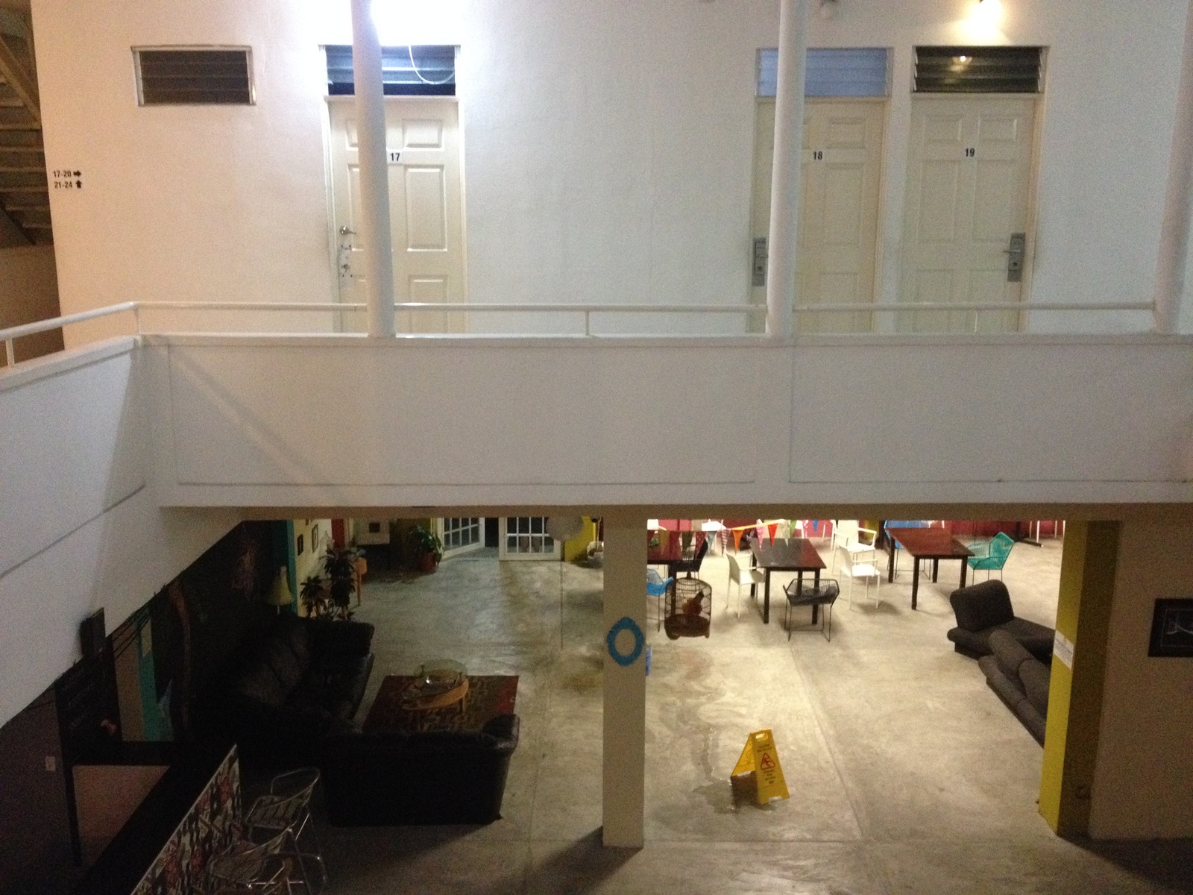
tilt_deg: -14.4
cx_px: 596
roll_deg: +0.5
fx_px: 1206
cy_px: 448
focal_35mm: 35
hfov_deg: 52.6
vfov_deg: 40.7
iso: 500
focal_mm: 4.28
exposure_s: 1/15
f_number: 2.4
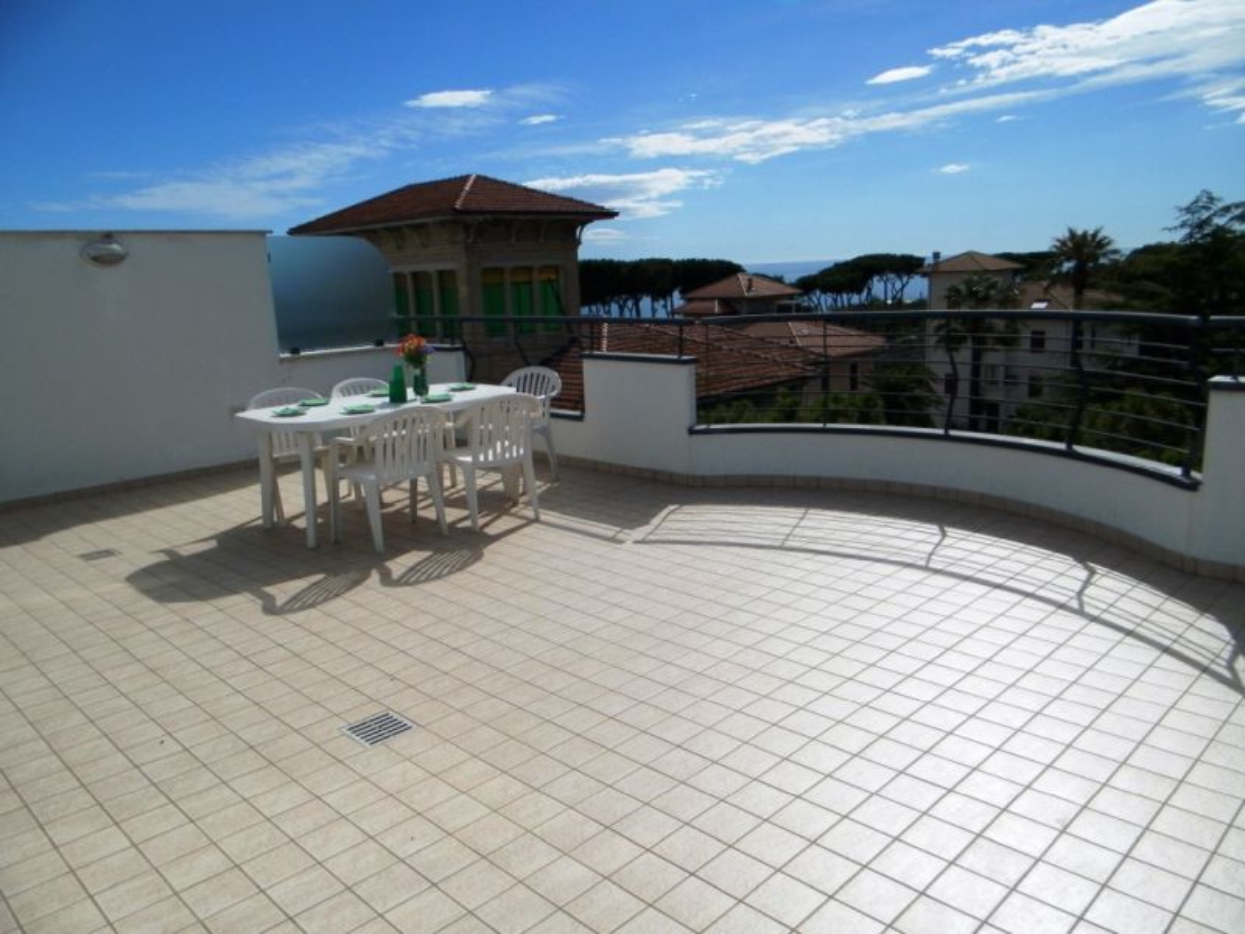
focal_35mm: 25
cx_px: 622
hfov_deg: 69.4
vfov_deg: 54.9
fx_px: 899
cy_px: 467
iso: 80
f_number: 8.7
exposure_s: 1/500
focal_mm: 4.5
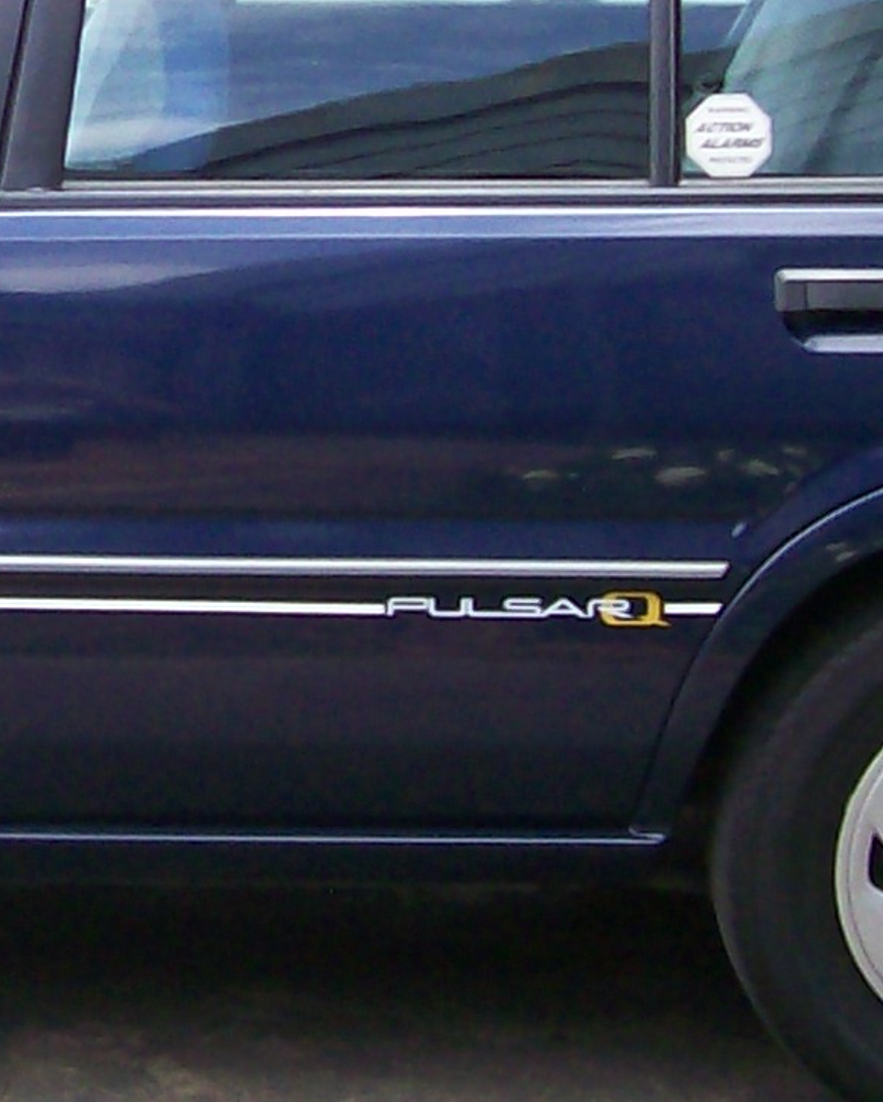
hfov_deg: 10.2
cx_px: -213
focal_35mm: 149
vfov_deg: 12.9
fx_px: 4863
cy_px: 192
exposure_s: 1/407
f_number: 2.7
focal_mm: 6
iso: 80
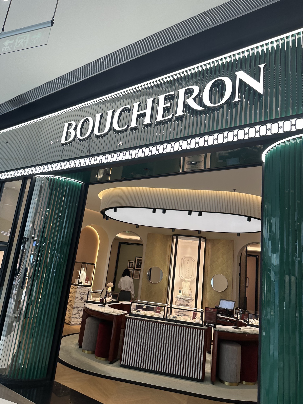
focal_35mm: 24
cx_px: 152
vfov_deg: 71.6
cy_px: 202
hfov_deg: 56.8
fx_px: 280
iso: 80
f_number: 1.78
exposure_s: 1/300
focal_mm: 6.86
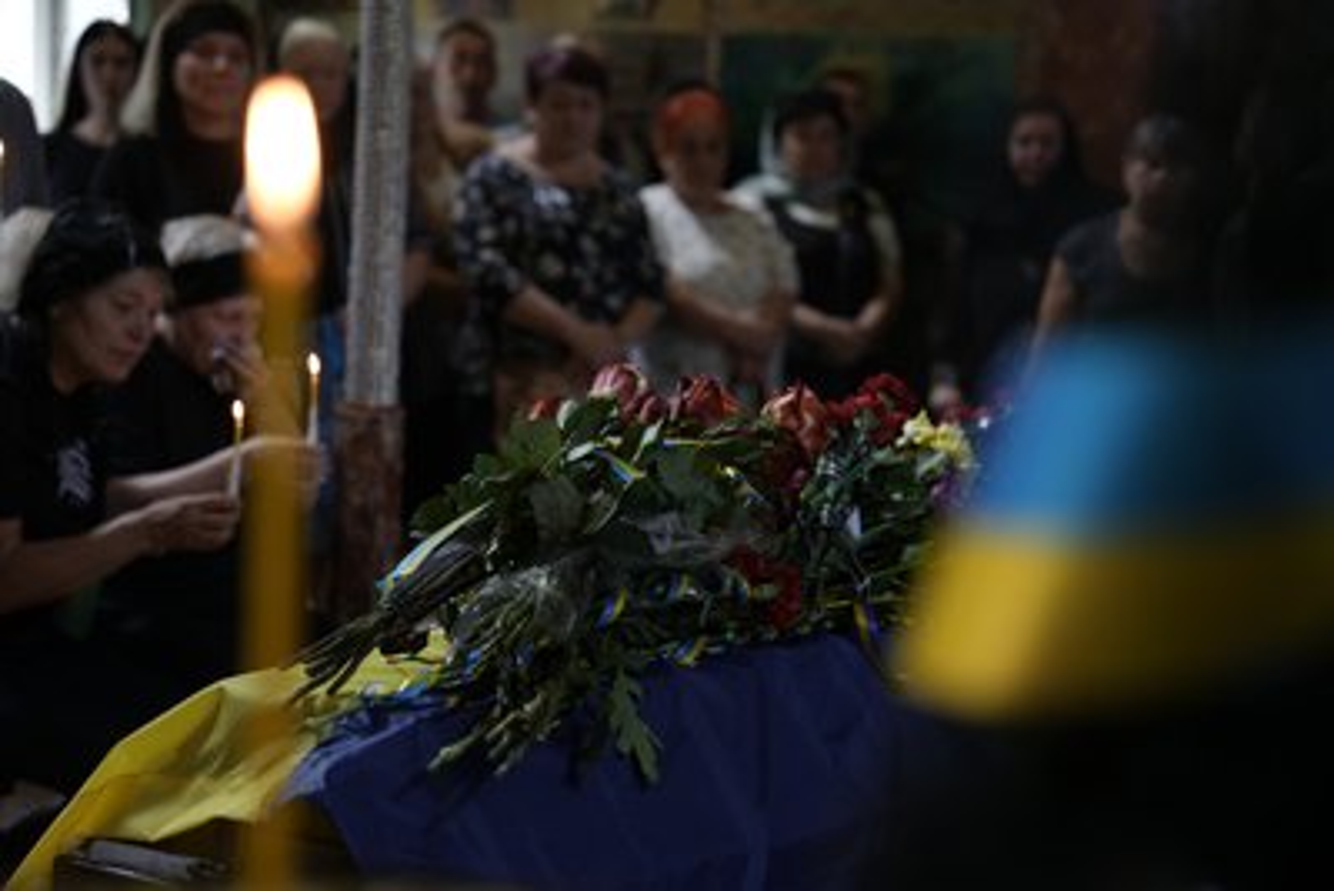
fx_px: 2595
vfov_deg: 19.5
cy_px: 446
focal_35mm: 70
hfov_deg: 28.8
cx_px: 667
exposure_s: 1/25
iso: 160
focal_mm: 70
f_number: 2.8
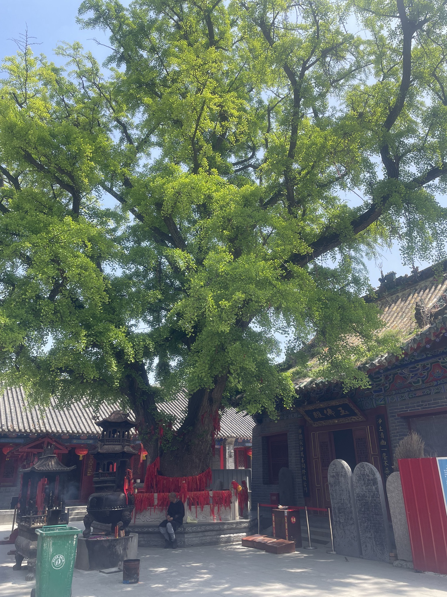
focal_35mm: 26
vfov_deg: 67.3
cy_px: 298
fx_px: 448
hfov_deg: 53.1
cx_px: 224
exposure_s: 1/1221
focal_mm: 4.2
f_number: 1.6
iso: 32
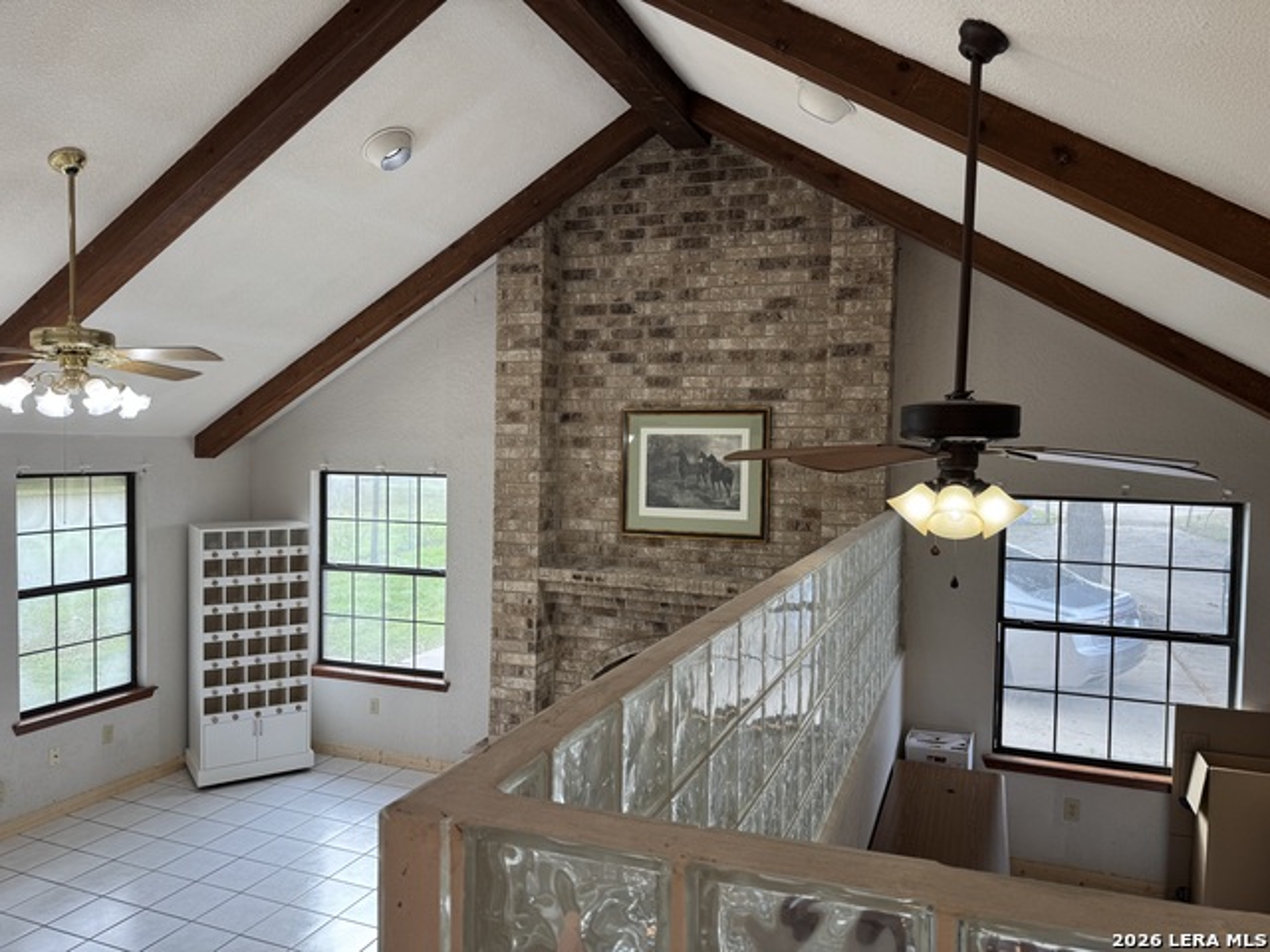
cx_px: 635
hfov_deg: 71.6
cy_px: 476
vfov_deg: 56.8
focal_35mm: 24
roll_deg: -1.0
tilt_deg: -2.6
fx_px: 881
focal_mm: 6.76
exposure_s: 1/120
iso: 64
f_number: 1.78
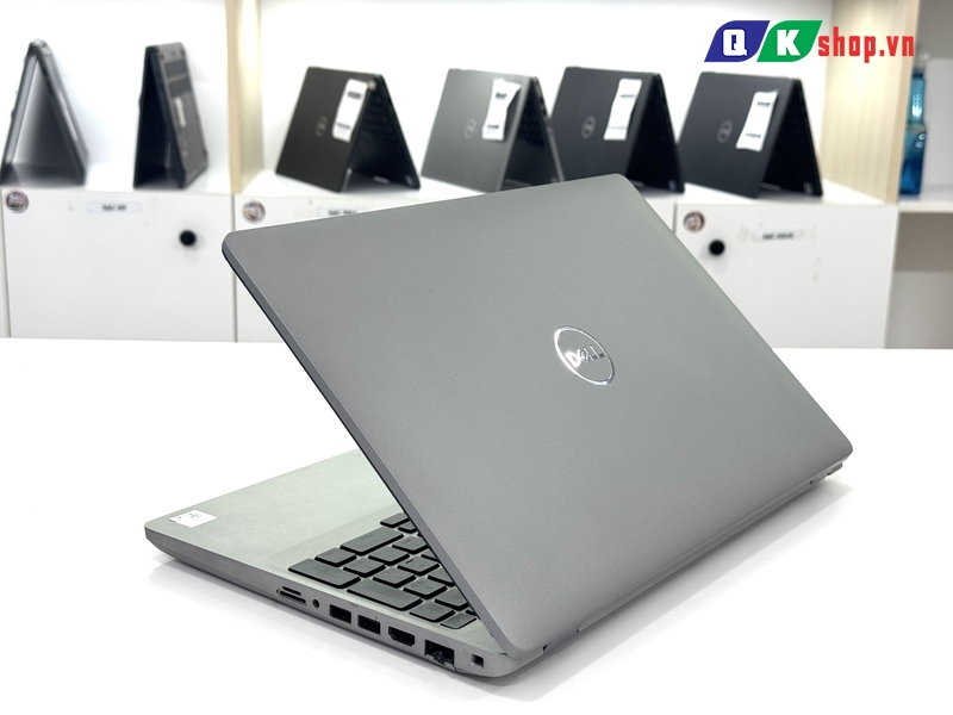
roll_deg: -0.4
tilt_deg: -14.5
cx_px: 476
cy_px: 358
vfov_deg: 30.3
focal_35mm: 48
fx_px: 1321
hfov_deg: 39.7
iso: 50
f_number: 1.78
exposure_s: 1/100
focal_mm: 6.76
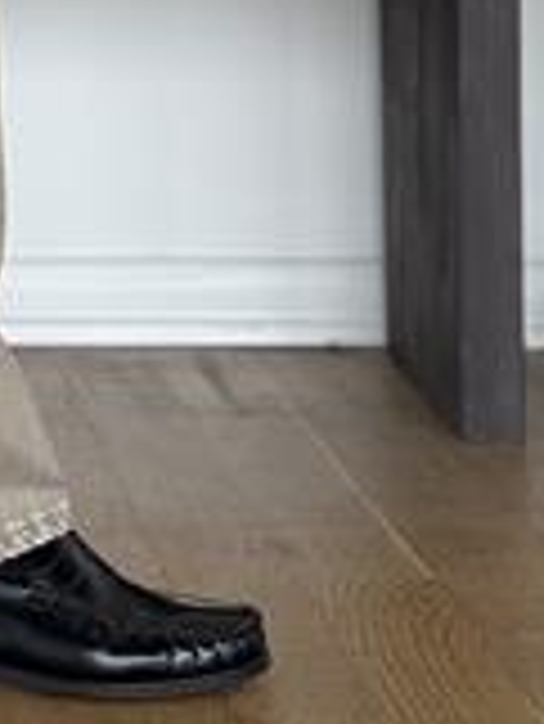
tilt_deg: +0.7
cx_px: -301
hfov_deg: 9.1
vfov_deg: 11.9
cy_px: -340
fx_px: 3327
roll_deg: +0.2
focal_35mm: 159
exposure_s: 1/277
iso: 80
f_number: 1.78
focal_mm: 6.76
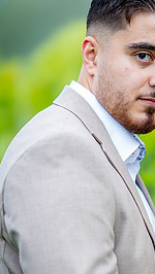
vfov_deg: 11.1
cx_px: 206
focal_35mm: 194
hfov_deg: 6.2
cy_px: 163
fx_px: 1415
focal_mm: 85
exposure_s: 1/2500
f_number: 1.4
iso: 100
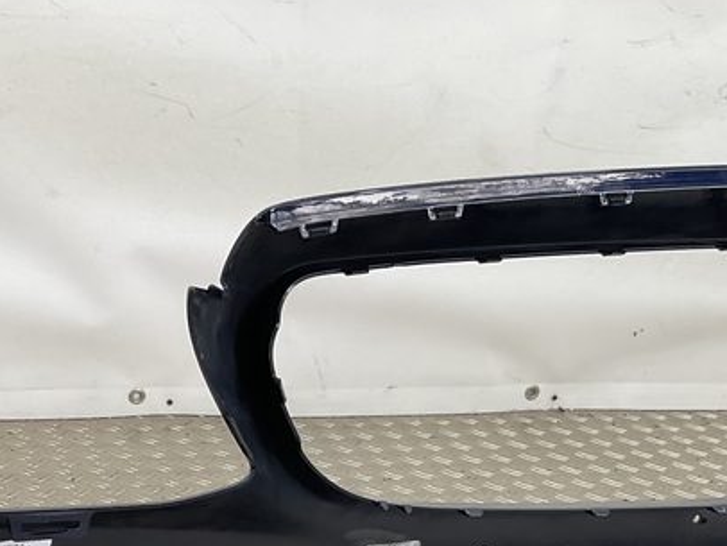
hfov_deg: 27.0
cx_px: 297
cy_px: 655
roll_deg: -9.9
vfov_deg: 19.3
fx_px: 1513
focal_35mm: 72
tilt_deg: -30.5
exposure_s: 1/120
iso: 32
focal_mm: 3
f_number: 1.8
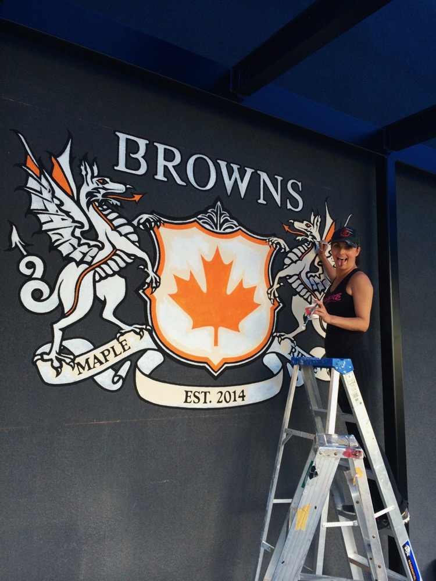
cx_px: 218
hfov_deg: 46.8
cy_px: 290
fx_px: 504
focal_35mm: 30
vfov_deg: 60.0
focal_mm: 4.12
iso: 50
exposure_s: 1/120
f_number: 2.2
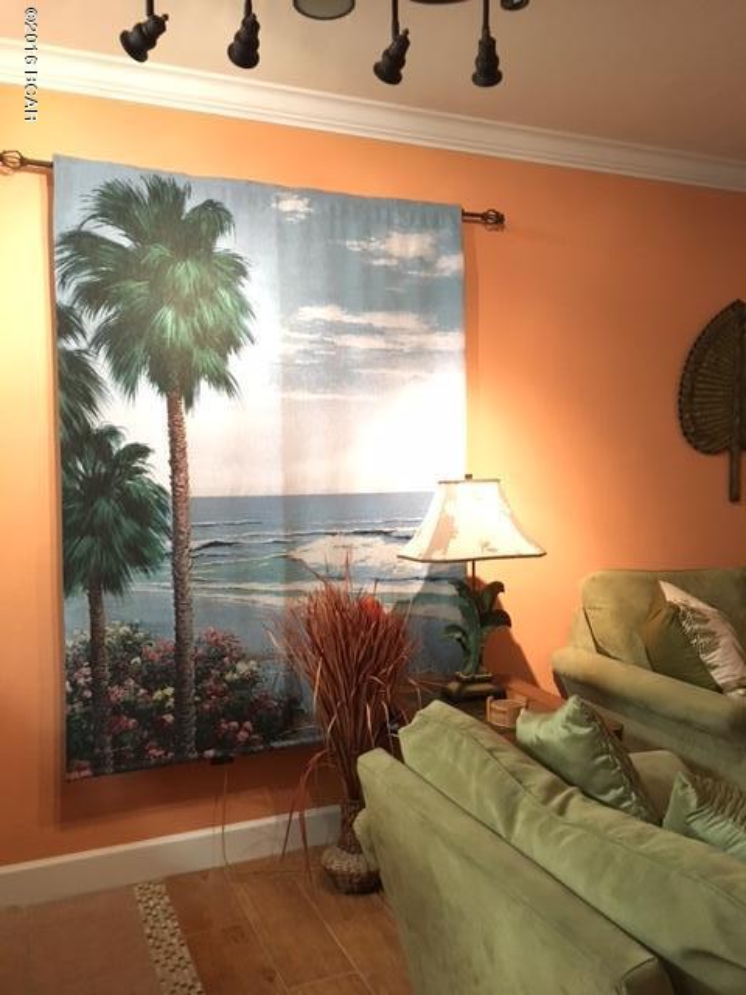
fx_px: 833
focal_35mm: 29
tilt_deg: -0.9
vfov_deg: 61.7
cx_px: 373
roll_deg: +1.3
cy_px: 498
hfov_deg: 48.2
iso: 250
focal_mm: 4.15
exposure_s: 1/15
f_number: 2.2
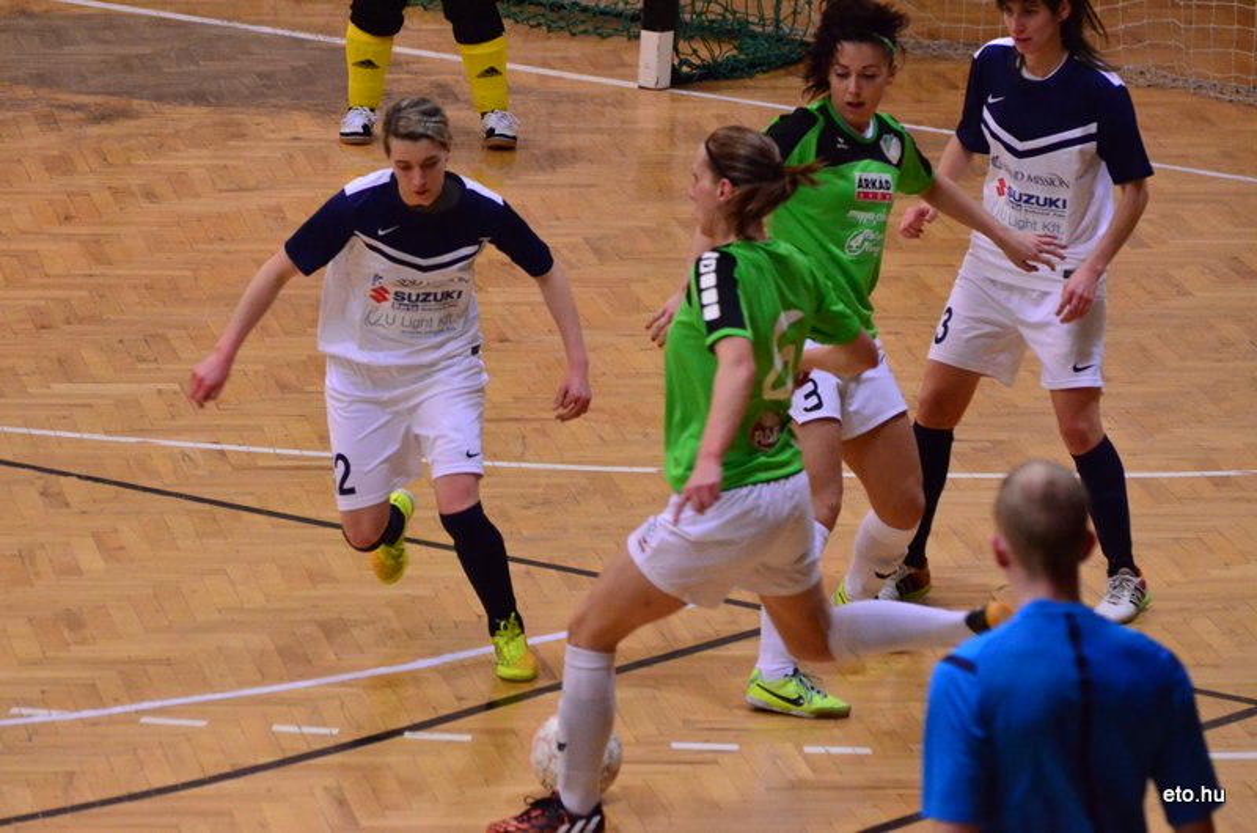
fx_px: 8625
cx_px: 628
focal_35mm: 248
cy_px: 416
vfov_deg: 5.5
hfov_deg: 8.3
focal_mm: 165
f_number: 5
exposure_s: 1/320
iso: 5000
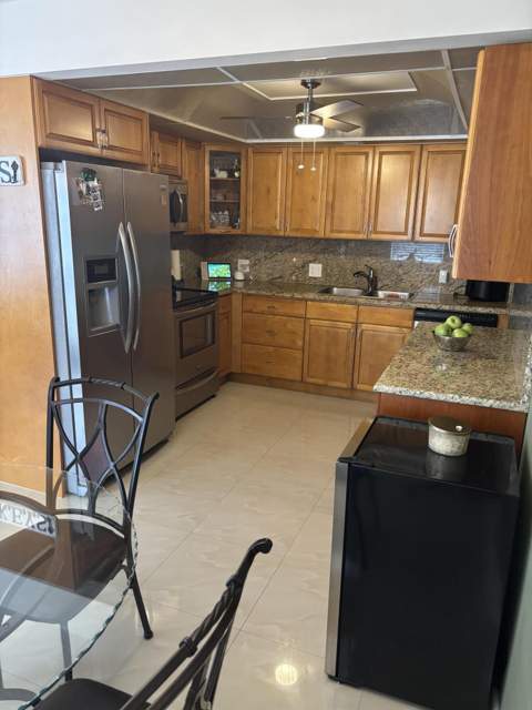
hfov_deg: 53.1
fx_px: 533
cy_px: 355
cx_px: 266
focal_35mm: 26
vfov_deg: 67.3
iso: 400
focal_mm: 5.96
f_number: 1.6
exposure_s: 1/40
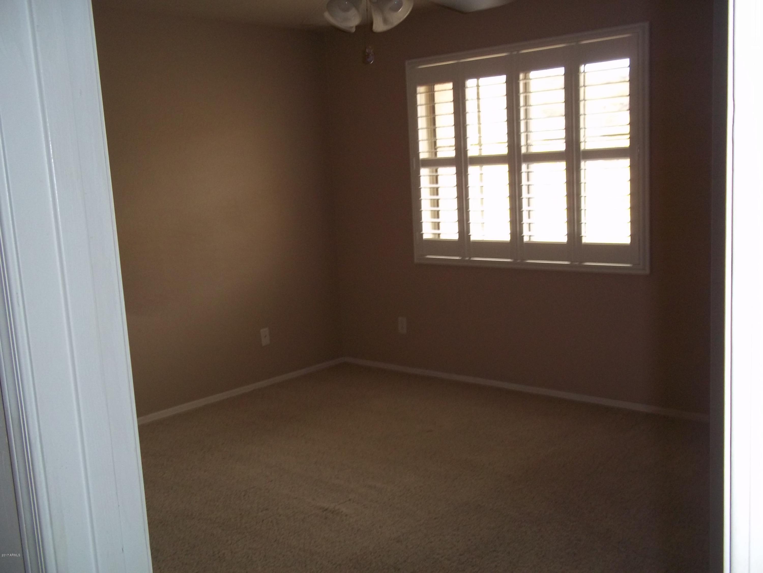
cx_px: 382
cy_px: 286
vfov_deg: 39.7
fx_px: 794
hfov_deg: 51.4
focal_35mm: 36
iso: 160
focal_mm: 6.5
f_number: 3.1
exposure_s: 1/30
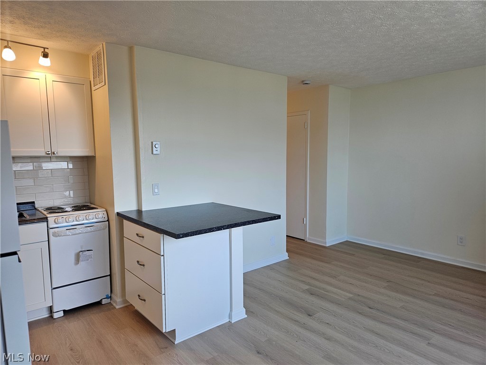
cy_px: 182
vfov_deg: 58.9
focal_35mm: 23
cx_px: 243
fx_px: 323
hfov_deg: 73.9
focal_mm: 5.4
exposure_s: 1/120
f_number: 1.8
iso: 50
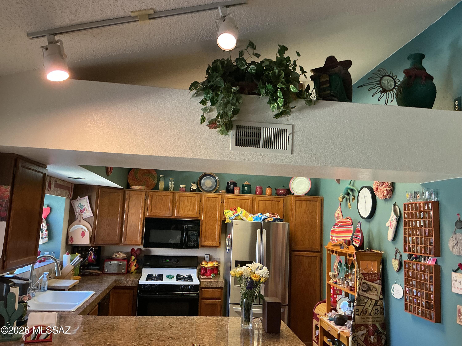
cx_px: 231
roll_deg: -1.7
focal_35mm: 29
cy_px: 173
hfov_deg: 61.7
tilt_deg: +5.5
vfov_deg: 48.2
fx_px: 387
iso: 160
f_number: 1.8
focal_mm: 3
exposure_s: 1/60
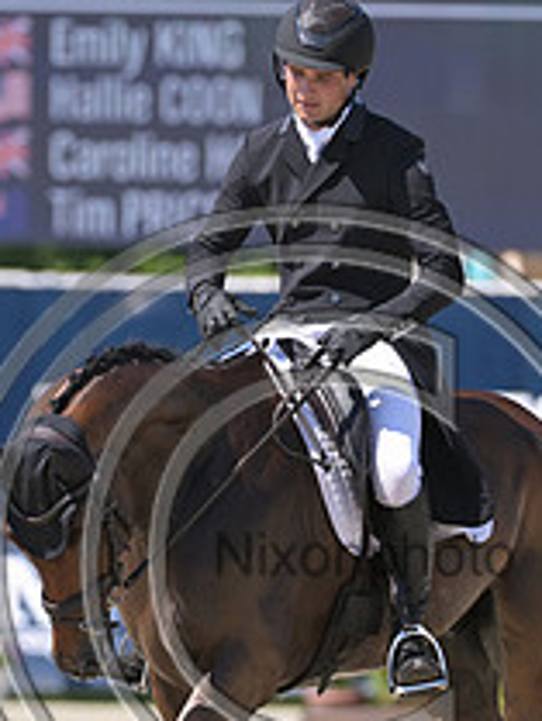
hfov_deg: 2.0
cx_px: 266
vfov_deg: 2.7
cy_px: 509
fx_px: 15579
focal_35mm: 747
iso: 320
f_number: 5
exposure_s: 1/1250
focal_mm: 280
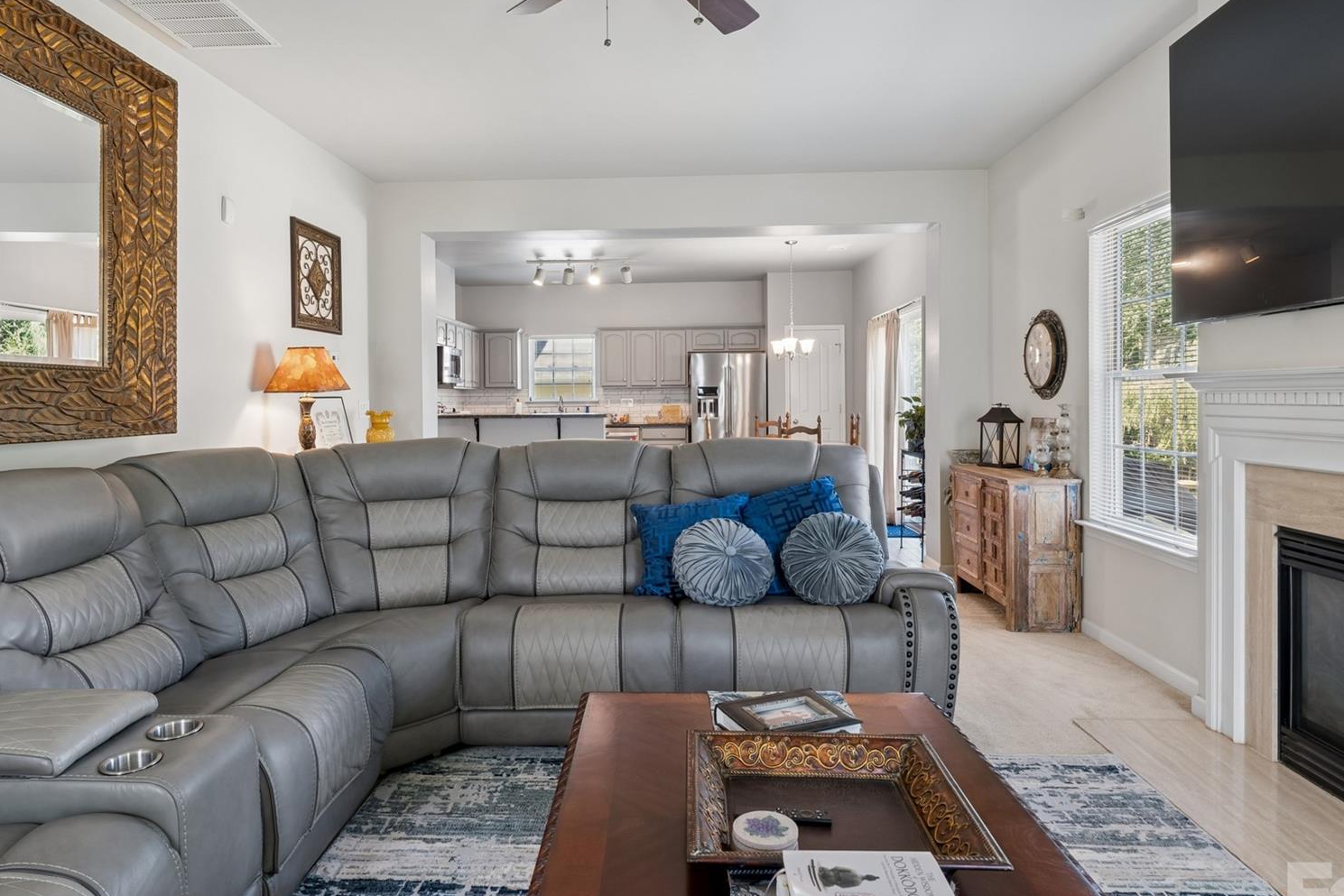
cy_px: 424
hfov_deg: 78.2
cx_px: 651
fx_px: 826
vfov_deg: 56.9
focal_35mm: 22
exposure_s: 1/3.33
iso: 400
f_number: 13
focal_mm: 16.1
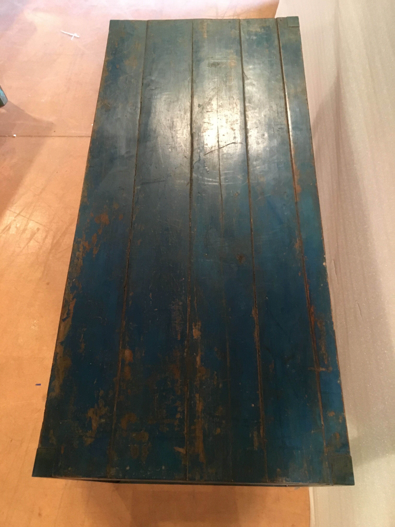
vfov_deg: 61.7
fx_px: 441
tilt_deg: -62.9
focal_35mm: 29
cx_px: 198
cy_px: 264
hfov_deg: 48.2
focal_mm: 4.15
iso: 250
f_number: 2.2
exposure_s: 1/17
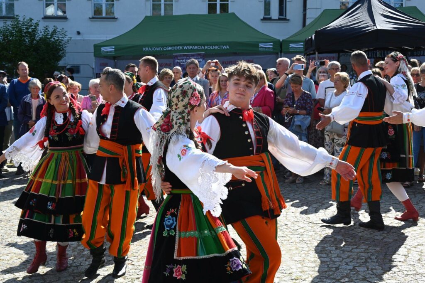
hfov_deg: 36.9
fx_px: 637
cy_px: 142
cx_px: 212
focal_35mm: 54
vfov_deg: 25.0
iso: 400
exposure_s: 1/400
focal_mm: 54
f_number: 10
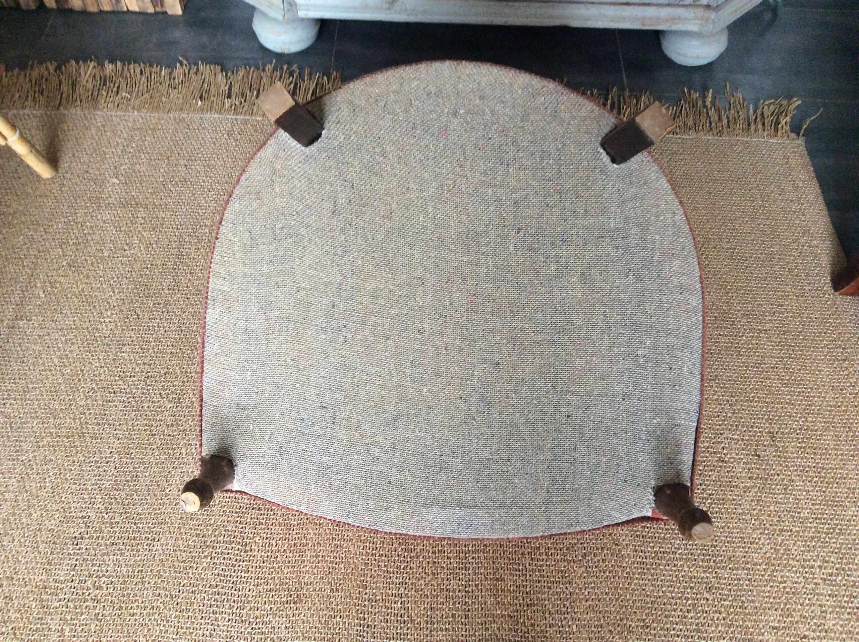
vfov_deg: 44.1
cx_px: 430
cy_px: 321
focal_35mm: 32
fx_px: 793
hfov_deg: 56.9
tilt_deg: -56.0
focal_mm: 3.3
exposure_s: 1/25
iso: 200
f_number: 2.4
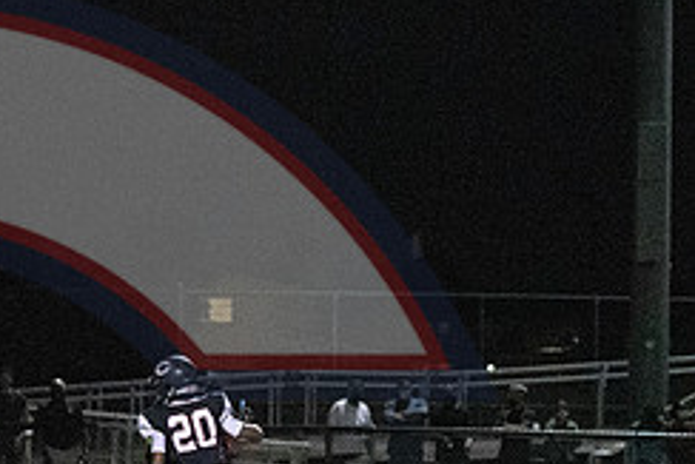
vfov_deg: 5.5
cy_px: 514
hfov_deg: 8.2
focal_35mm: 250
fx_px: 4829
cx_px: -128
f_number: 2.8
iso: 40000
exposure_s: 1/3200
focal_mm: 70
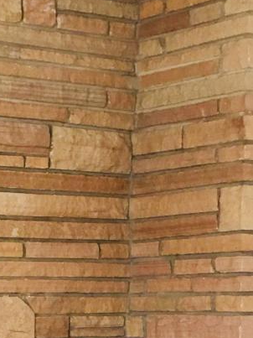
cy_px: 531
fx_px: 1404
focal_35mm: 144
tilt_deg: -7.3
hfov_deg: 10.2
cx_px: -39
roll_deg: +0.2
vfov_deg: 12.9
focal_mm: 4.15
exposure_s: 1/15
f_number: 2.2
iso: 32
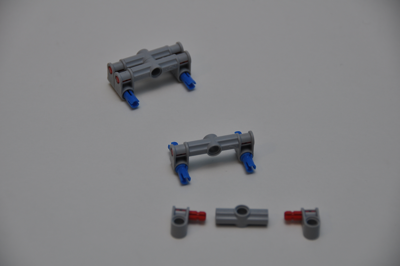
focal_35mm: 158
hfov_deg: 13.1
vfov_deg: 8.7
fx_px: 1748
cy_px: 133
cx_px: 200
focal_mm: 105
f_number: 5.3
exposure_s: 1/60
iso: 200
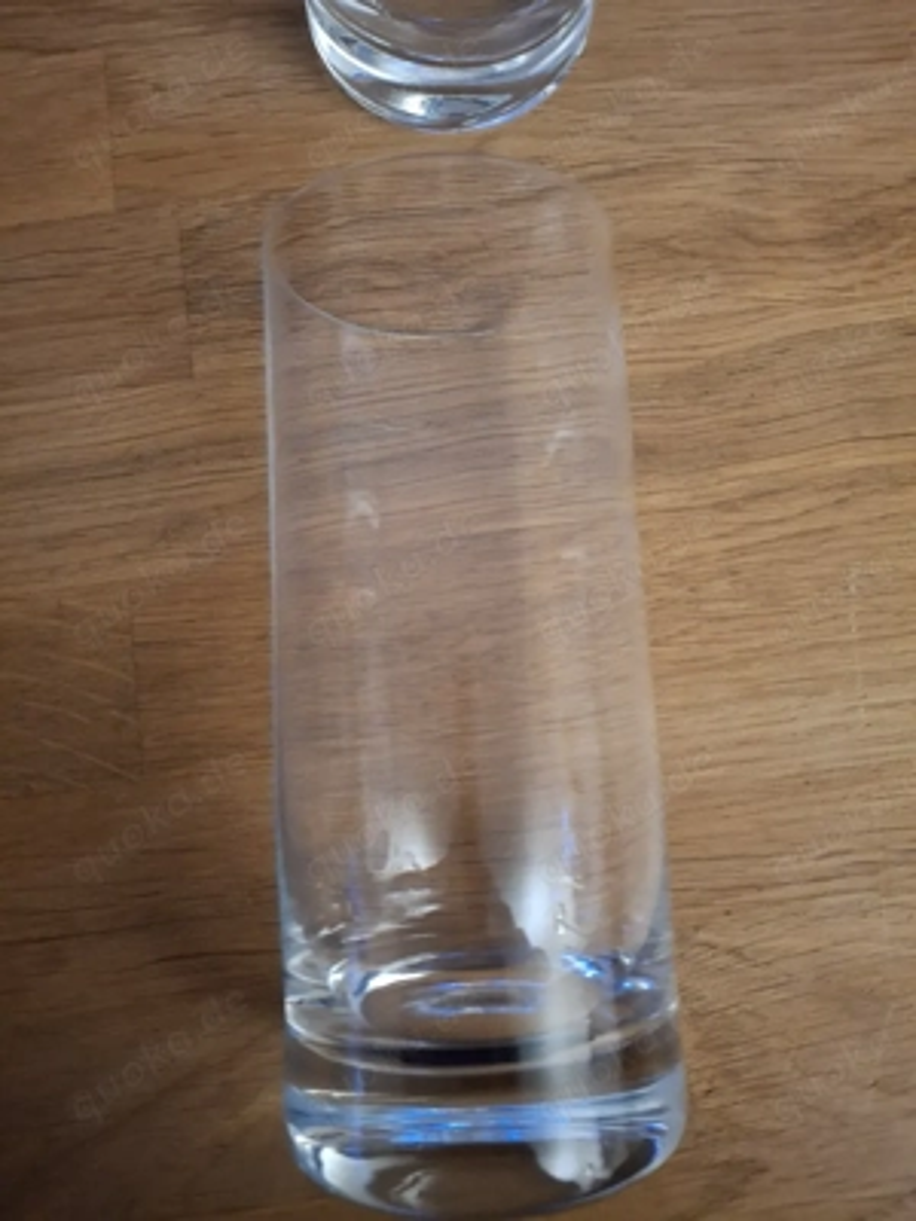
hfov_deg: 54.9
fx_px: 882
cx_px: 458
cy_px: 610
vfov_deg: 69.4
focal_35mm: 25
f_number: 1.8
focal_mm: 4.69
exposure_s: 1/20
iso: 500
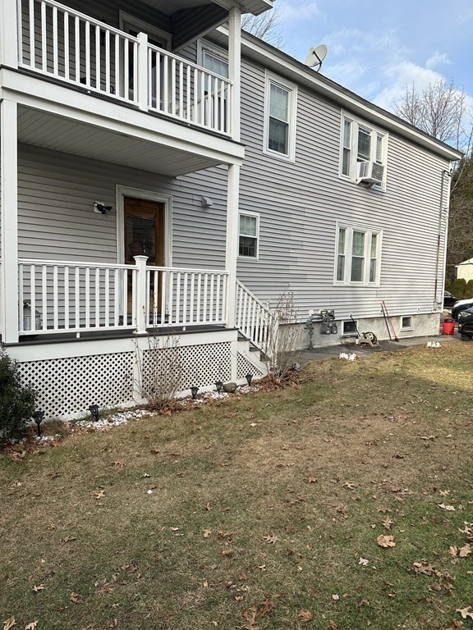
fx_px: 437
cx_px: 236
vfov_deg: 71.6
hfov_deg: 56.8
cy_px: 315
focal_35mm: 24
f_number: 1.78
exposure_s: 1/1664
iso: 80
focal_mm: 6.86
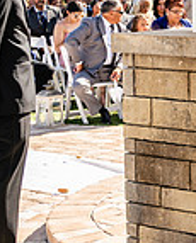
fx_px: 867
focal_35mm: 120
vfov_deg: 15.9
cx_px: 455
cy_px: 47
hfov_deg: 11.1
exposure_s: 1/320
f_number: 4
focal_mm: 28
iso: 100
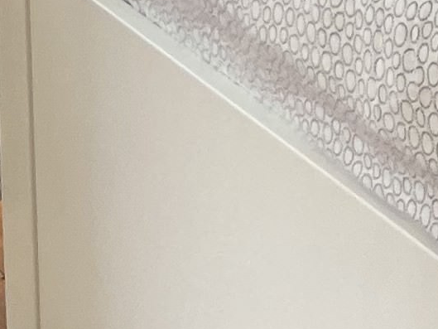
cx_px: 1389
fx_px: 2506
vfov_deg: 6.8
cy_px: -649
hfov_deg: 8.2
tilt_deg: -8.7
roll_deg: -2.6
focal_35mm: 198
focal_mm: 4.2
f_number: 1.6
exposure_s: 1/121
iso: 125
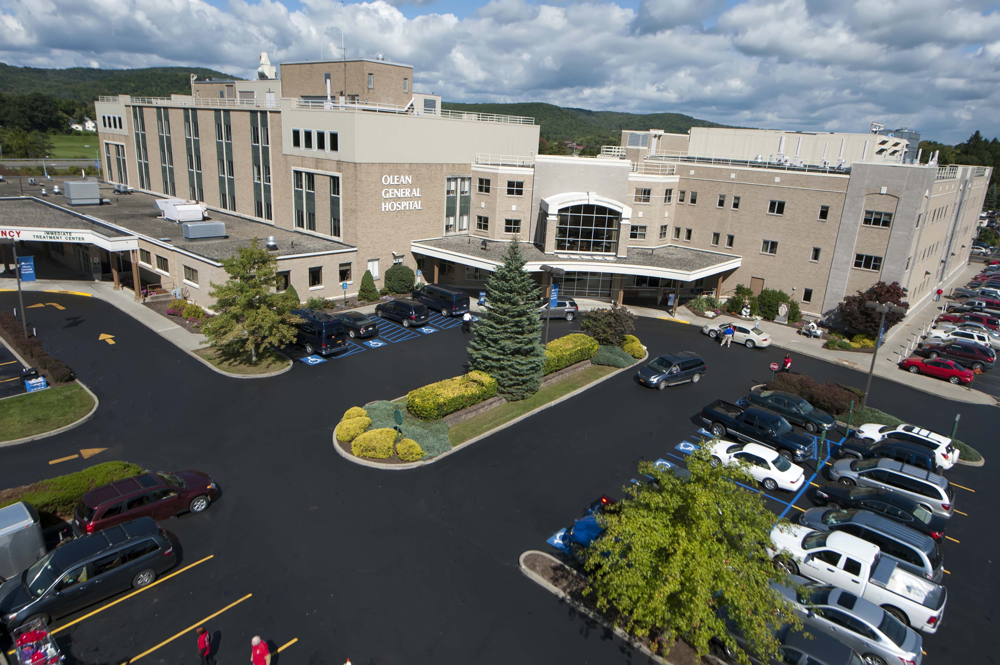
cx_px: 500
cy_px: 332
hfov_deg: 78.6
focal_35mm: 22
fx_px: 611
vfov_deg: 57.2
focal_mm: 22
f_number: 9
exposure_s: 1/320
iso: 200
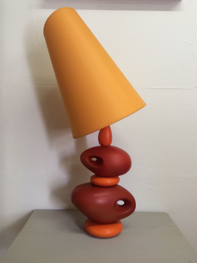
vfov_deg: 56.9
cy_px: 132
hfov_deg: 44.1
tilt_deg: -2.0
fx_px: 243
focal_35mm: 32
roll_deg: -0.9
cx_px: 98
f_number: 2.4
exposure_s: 1/25
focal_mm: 3.3
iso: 64
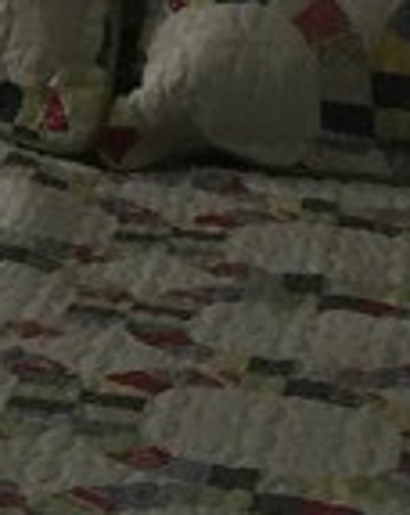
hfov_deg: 7.1
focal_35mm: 203
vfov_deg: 9.3
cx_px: -619
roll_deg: +1.2
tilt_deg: -5.1
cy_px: -216
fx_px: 3086
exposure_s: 1/30
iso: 50
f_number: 2.2
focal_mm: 4.15
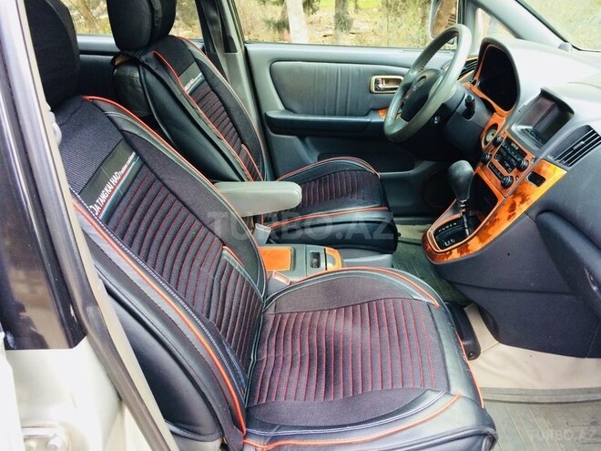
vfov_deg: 48.2
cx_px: 300
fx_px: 503
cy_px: 226
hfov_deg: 61.7
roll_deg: +1.4
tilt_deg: -29.2
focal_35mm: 29
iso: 100
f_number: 2.2
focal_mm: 4.15
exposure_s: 1/33
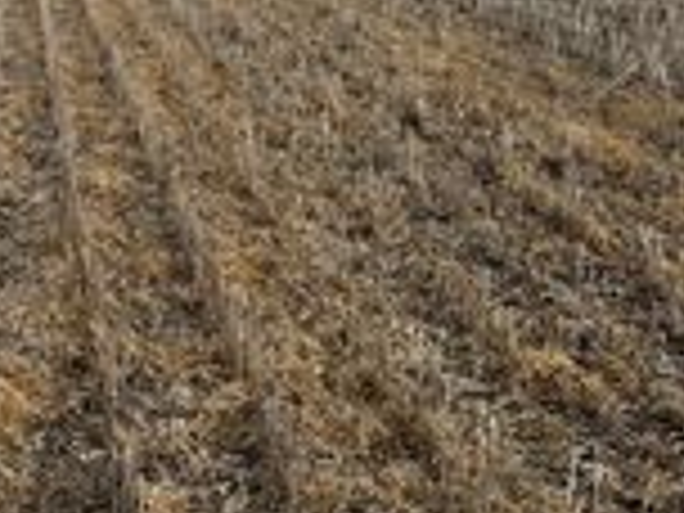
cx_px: -281
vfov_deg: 21.2
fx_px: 1344
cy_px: 70
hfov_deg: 23.9
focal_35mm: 68
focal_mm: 6.76
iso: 80
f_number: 1.78
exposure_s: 1/6410
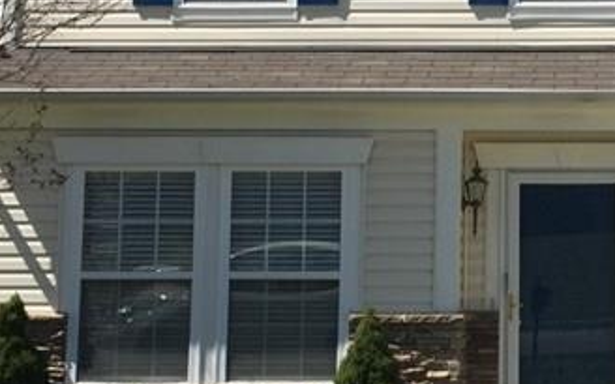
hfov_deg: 21.0
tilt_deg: +5.1
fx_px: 1609
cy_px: 81
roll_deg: -1.1
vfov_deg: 13.6
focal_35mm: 96
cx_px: 598
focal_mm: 4.15
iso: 32
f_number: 2.2
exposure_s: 1/2326
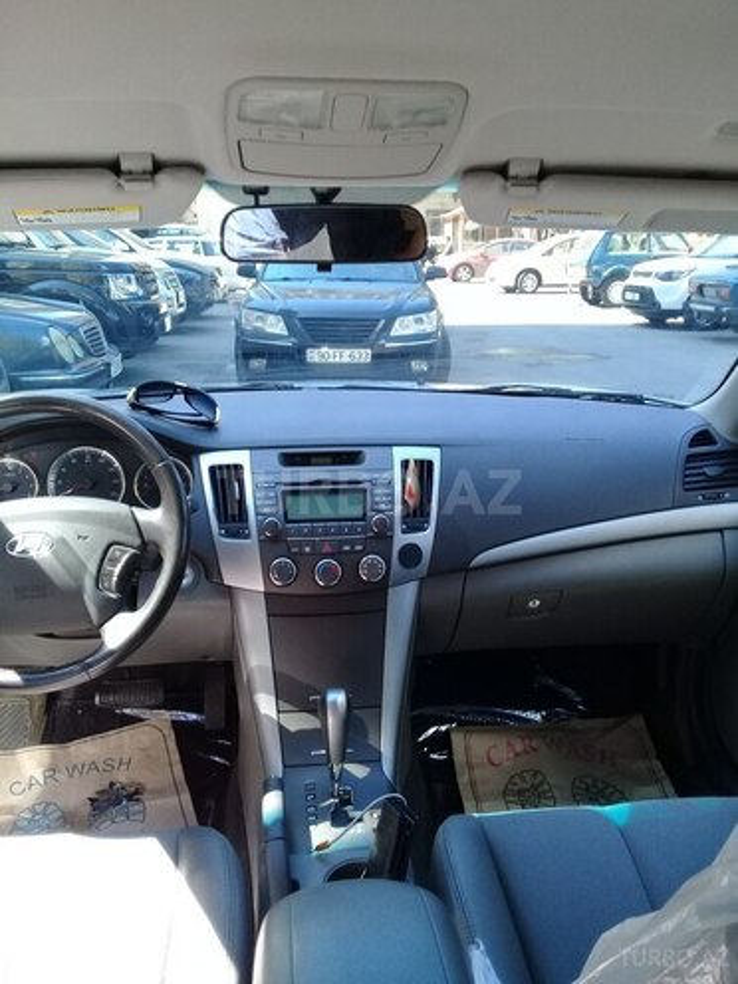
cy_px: 492
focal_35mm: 31
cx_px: 369
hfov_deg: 45.4
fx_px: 881
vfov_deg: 58.4
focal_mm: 3.3
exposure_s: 1/100
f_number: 2.2
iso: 100
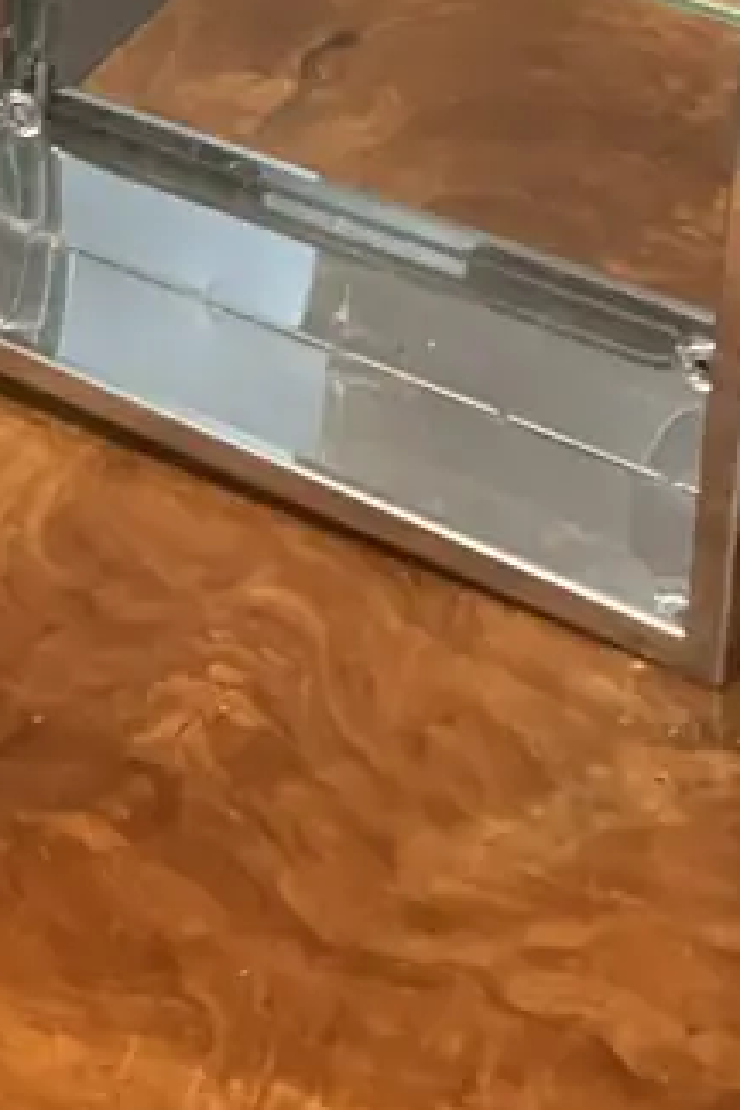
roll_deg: +1.9
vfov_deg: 19.7
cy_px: -483
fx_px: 2836
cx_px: -195
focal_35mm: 92
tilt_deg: -11.6
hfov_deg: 14.3
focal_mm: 3.99
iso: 250
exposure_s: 1/33
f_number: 1.8
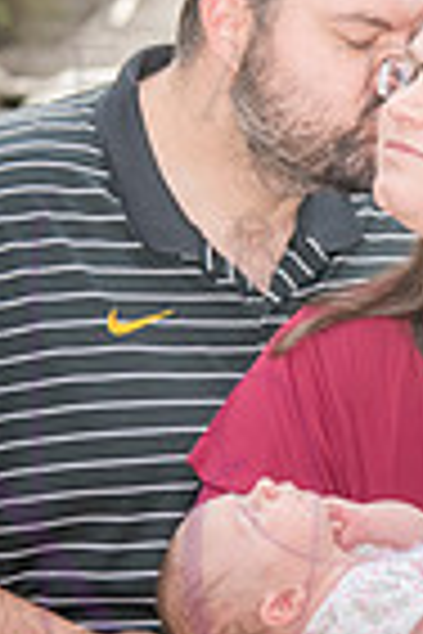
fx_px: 3489
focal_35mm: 198
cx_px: 364
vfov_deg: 10.4
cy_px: 243
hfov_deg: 6.9
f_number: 4.5
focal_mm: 62
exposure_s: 1/250
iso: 400
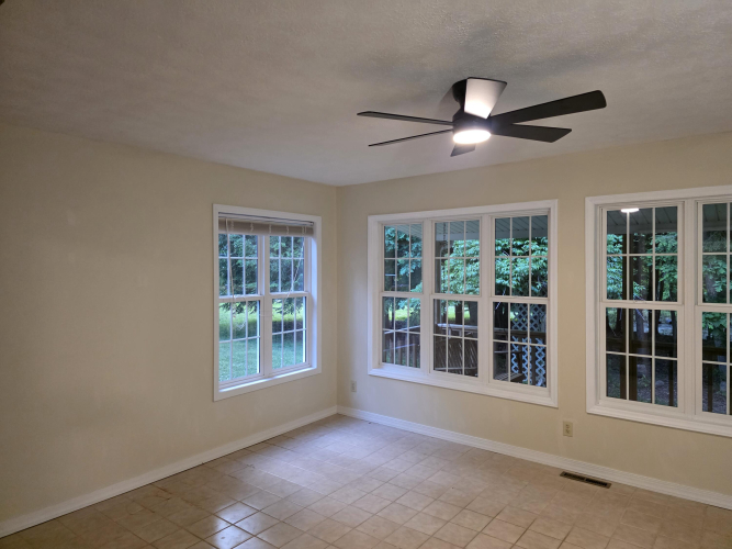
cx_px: 366
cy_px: 274
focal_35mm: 23
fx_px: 486
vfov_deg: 58.9
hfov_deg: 73.9
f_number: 1.7
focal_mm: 6.3
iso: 1600
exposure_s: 1/120
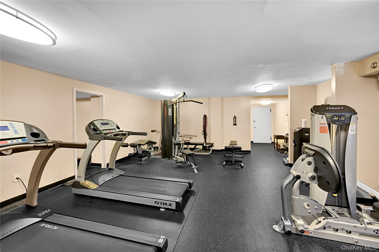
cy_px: 126
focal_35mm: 14
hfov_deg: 104.3
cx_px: 190
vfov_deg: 81.2
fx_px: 147
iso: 320
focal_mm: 14
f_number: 9
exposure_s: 1
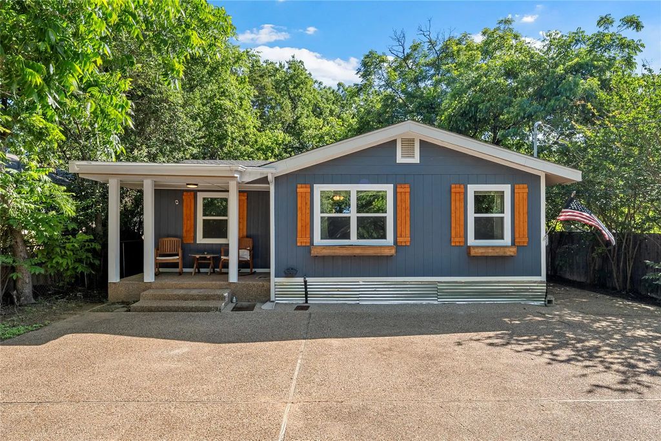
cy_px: 220
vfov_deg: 59.5
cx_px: 330
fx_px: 386
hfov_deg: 81.2
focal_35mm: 21
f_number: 8
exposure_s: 1/125
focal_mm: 14
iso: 160
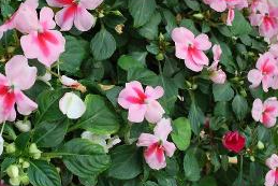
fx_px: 394
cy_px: 66
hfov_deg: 38.6
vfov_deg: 26.4
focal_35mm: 51
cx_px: 106
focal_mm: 22
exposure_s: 1/60
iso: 100
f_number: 8
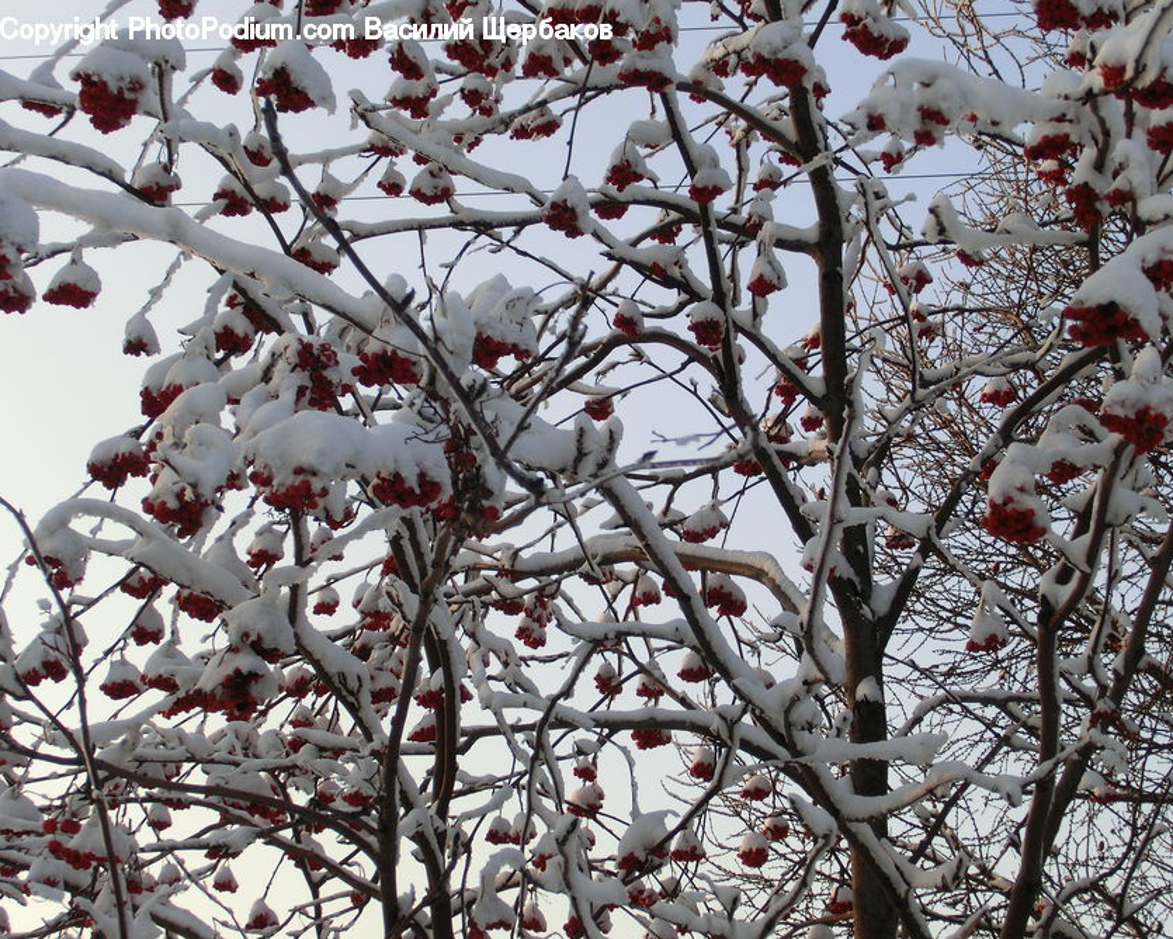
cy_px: 470
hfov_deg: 23.8
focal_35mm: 80
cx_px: 631
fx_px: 2777
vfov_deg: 19.2
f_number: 4.9
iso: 100
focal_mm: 13.48
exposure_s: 1/320
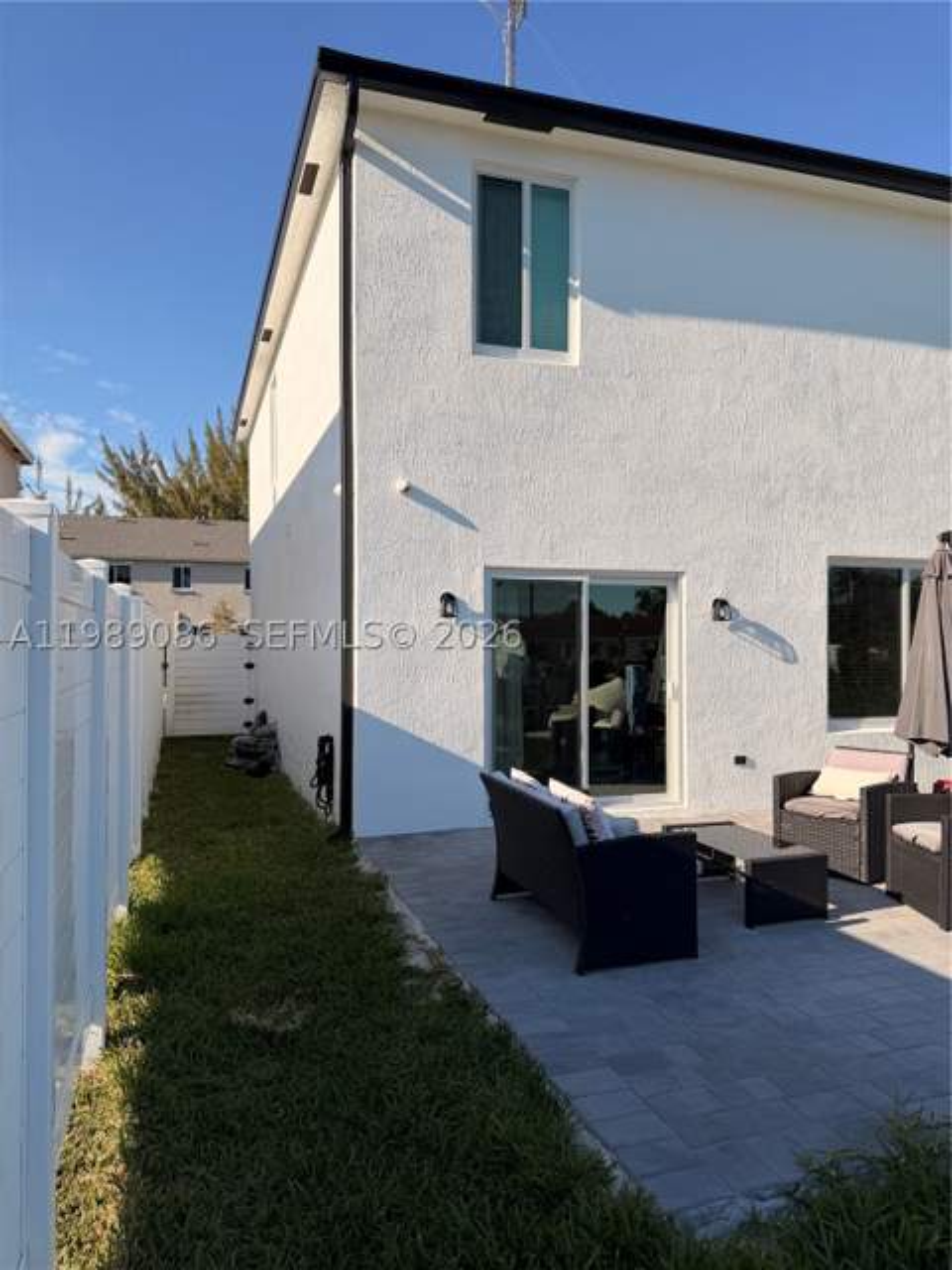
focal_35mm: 24
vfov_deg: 71.6
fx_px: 880
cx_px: 476
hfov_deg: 56.8
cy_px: 635
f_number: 1.78
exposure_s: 1/5714
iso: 80
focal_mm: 6.76
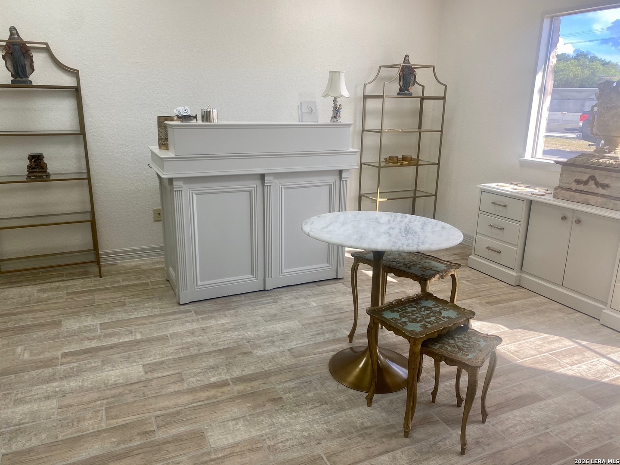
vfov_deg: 53.1
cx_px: 310
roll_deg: -0.9
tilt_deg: -15.7
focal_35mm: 26
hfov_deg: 67.3
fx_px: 466
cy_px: 232
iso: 64
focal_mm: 4.25
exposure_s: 1/120
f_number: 1.8
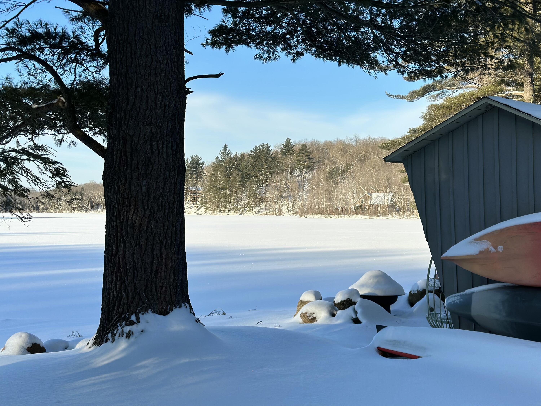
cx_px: 270
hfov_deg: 39.7
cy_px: 203
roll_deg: +1.8
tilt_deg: -0.7
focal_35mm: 48
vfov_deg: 30.3
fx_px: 750
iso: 80
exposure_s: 1/4184
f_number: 1.78
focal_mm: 6.86
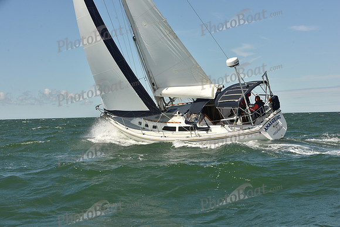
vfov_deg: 19.5
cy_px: 114
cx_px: 170
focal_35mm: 70
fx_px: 661
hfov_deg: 28.8
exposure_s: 1/800
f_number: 11
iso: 320
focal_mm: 70
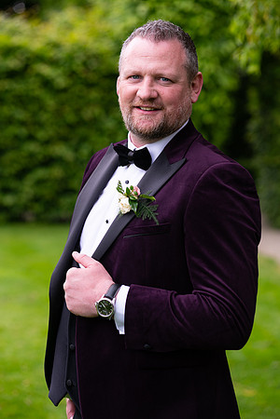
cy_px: 210
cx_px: 140
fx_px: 1307
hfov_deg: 12.2
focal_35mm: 112
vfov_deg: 18.3
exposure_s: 1/200
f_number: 3.5
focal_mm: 112
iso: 250
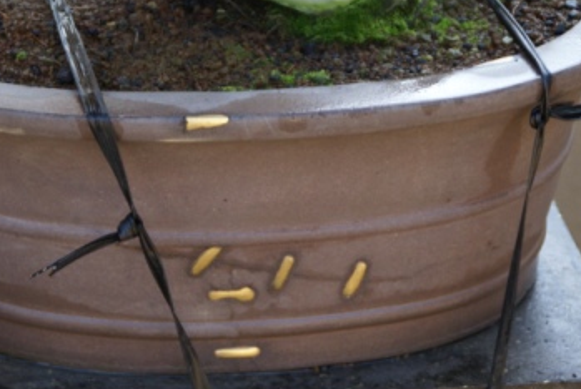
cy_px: 186
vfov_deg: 8.9
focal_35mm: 154
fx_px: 2490
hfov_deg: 13.3
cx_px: 266
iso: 250
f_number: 5.6
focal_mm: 80
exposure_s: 1/125
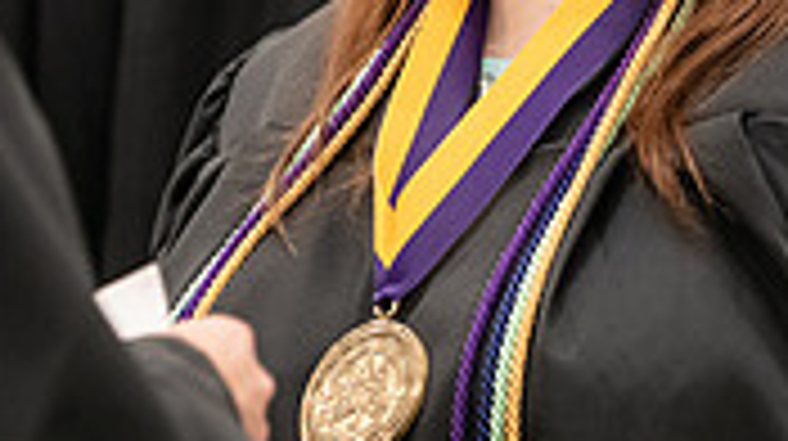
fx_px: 8140
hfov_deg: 5.5
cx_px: 54
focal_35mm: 390
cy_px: -65
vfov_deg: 3.1
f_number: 3.2
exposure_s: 1/160
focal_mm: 112
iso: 2500
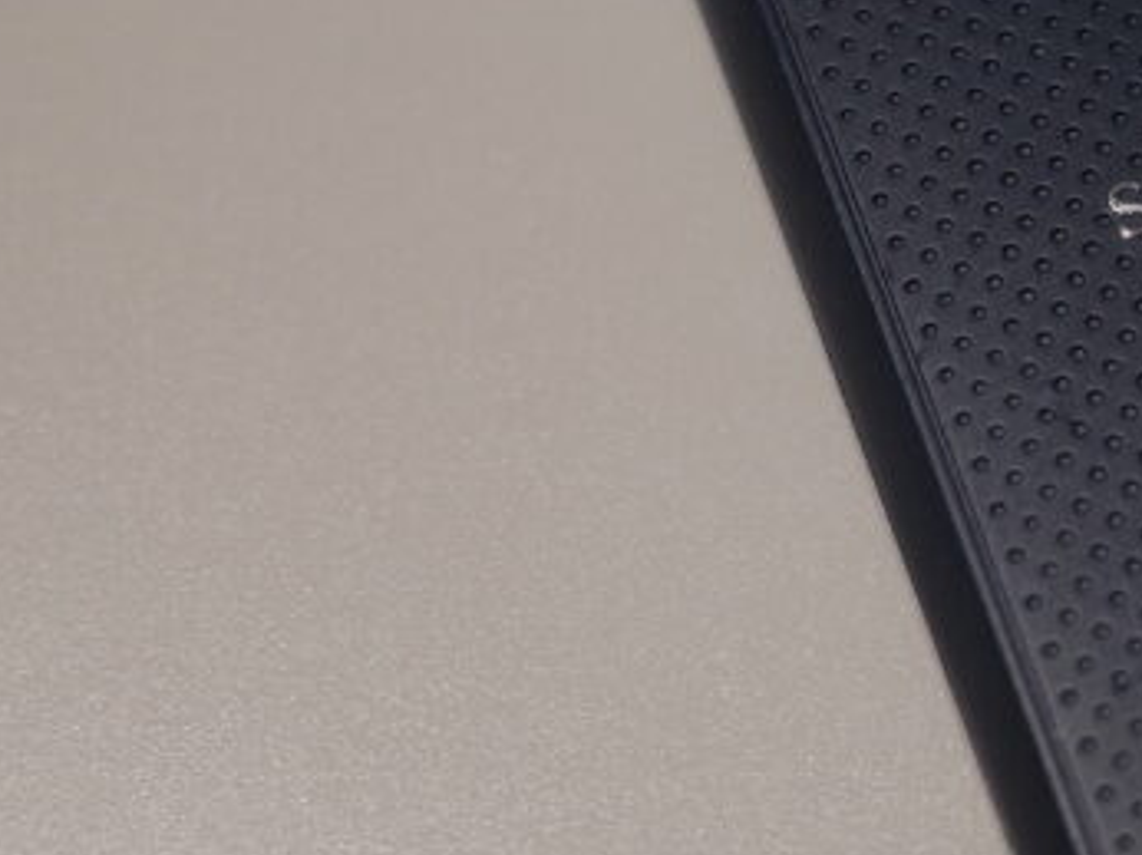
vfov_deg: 12.9
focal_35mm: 114
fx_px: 3758
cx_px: 1162
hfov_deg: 16.9
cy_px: 213
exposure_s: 1/40
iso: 800
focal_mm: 26
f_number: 2.8
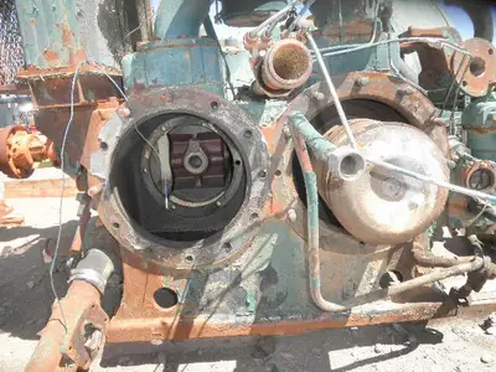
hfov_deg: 63.4
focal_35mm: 28
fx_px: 401
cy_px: 186
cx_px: 248
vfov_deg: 49.7
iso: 64
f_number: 3
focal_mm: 5
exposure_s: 1/320
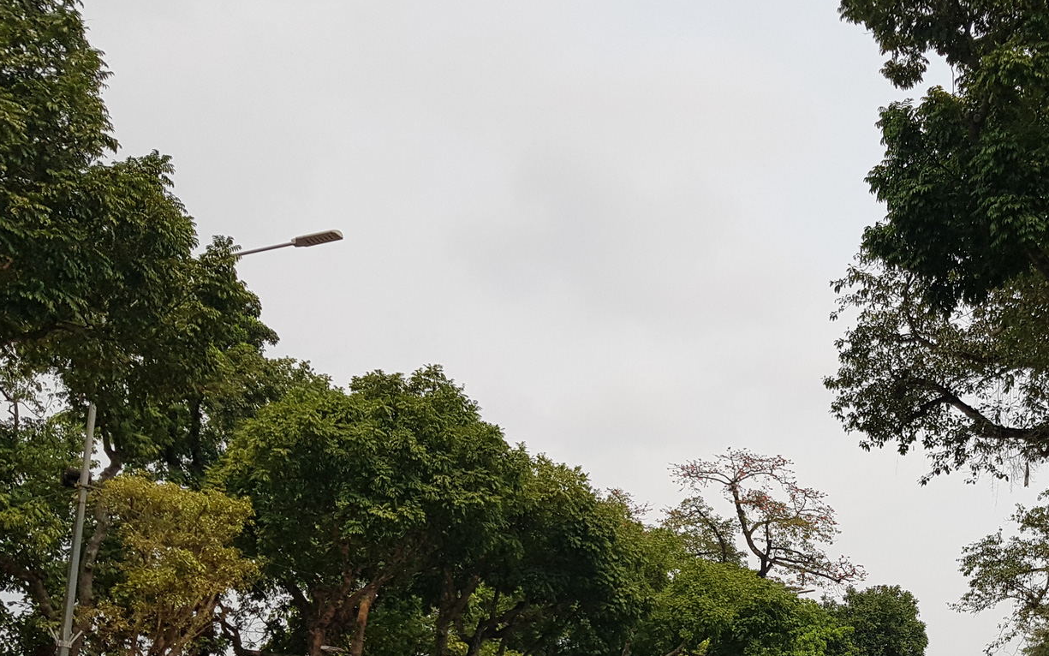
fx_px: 1287
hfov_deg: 42.5
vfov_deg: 27.2
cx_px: 825
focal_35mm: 45
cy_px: 631
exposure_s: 1/2104
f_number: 1.7
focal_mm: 4.3
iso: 40
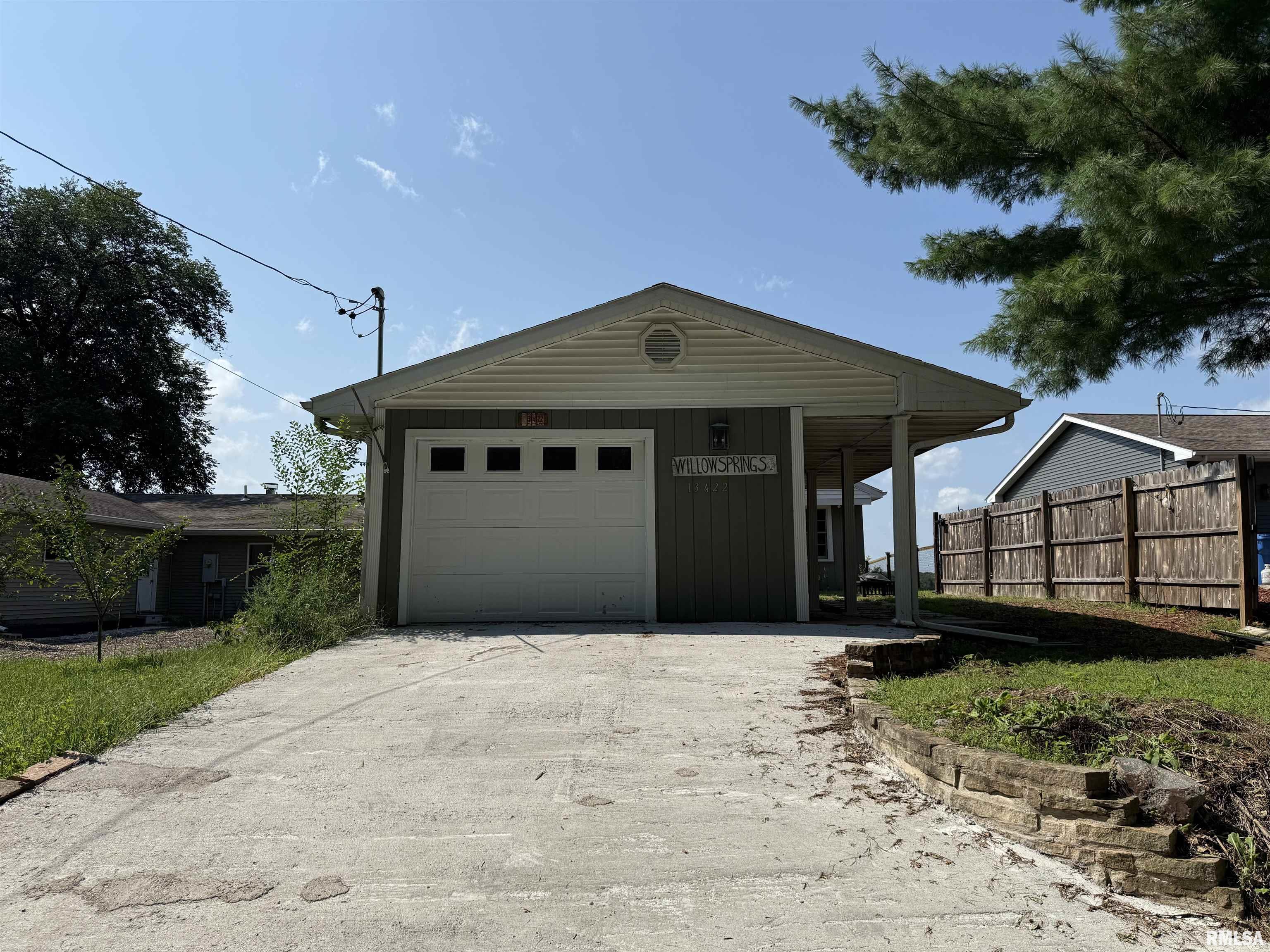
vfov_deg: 56.8
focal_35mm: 24
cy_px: 476
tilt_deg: +7.1
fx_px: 881
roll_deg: +0.2
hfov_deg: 71.6
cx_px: 635
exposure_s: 1/7353
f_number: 1.78
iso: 80
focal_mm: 6.76
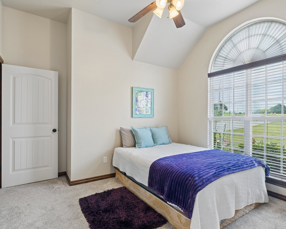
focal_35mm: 19
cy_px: 117
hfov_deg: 83.3
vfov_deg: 70.9
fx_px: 161
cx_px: 147
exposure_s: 1/13
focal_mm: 16
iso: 200
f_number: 8
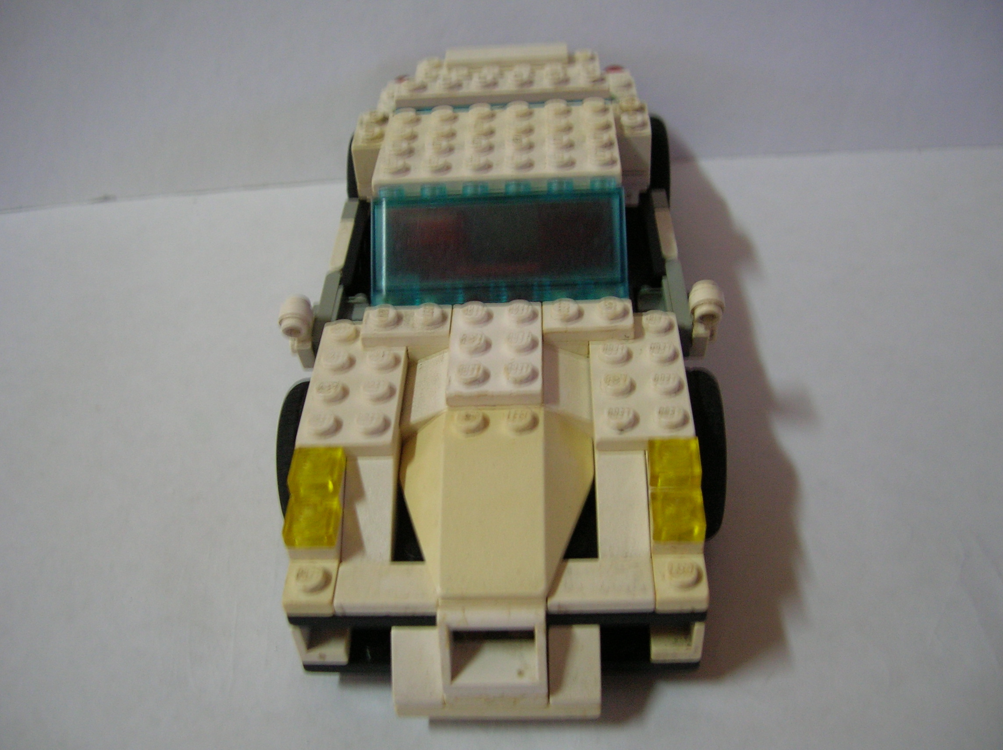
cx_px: 502
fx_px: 1013
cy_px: 375
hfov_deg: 52.7
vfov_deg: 40.6
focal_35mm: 35
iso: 100
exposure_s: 1/6
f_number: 2.9
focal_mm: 5.8
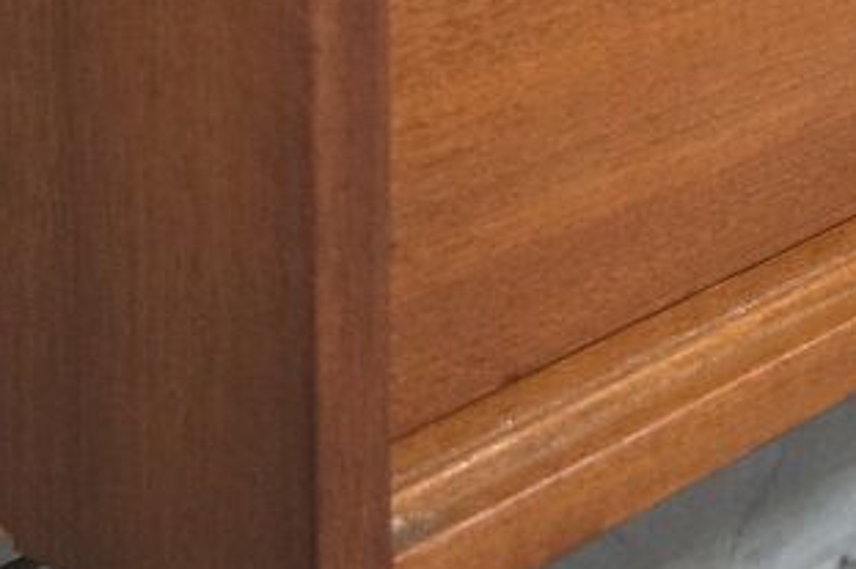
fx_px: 3208
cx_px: 1541
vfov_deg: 9.7
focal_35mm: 135
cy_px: -434
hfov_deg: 13.6
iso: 2500
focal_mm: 22.3
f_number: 4
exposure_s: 1/30
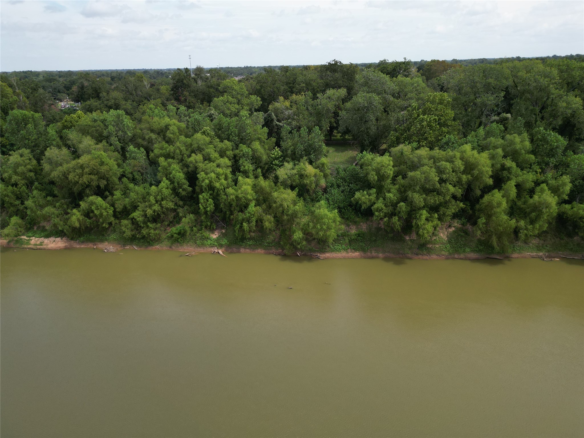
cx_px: 292
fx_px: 405
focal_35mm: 24
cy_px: 219
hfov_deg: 71.6
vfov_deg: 56.8
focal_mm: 6.72
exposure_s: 1/2500
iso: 140
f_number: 1.7
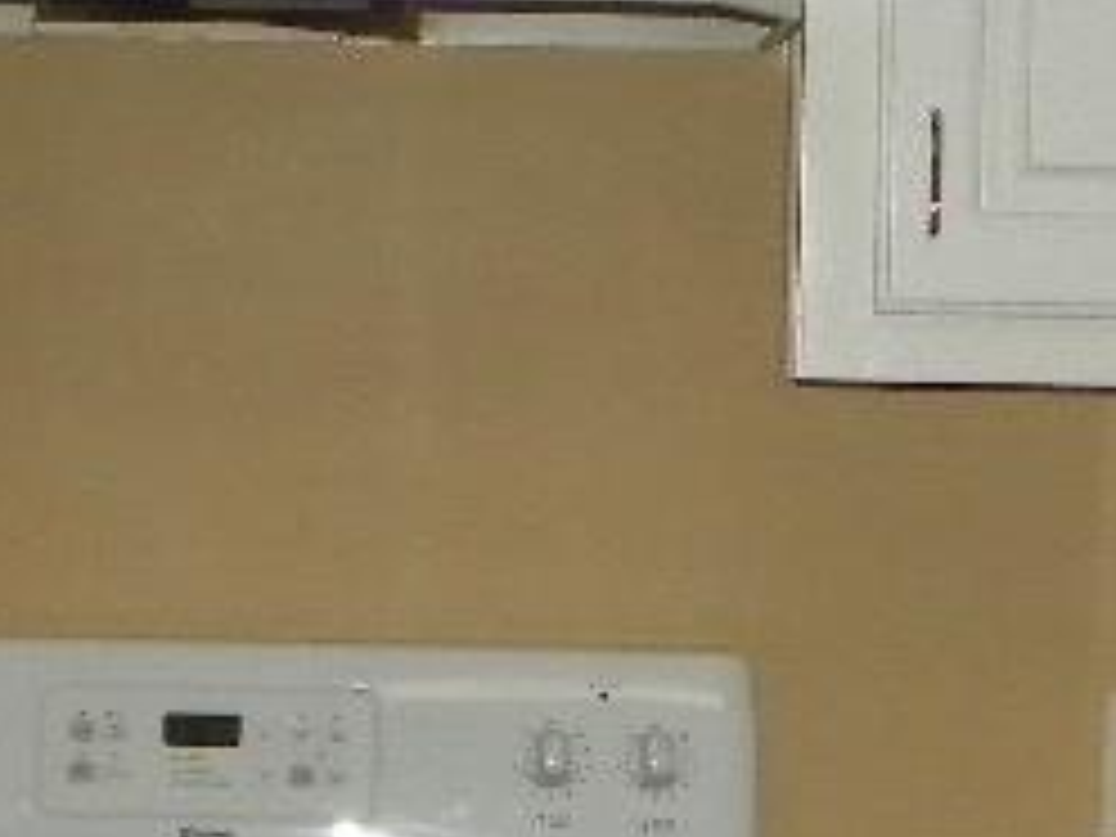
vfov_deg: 9.5
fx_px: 4997
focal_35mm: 155
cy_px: 747
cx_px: 621
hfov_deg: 12.7
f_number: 2.8
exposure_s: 1/125
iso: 200
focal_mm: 5.3
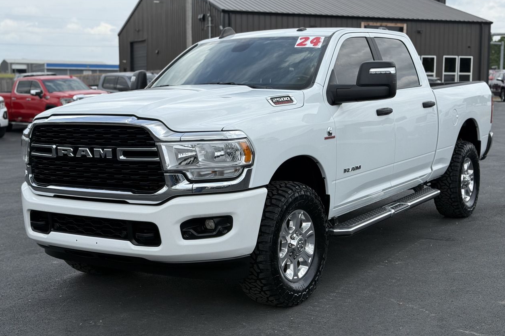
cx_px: 256
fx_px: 715
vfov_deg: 26.5
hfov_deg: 38.9
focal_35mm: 51
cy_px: 168
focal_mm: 6.76
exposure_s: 1/4098
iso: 64
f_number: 1.78
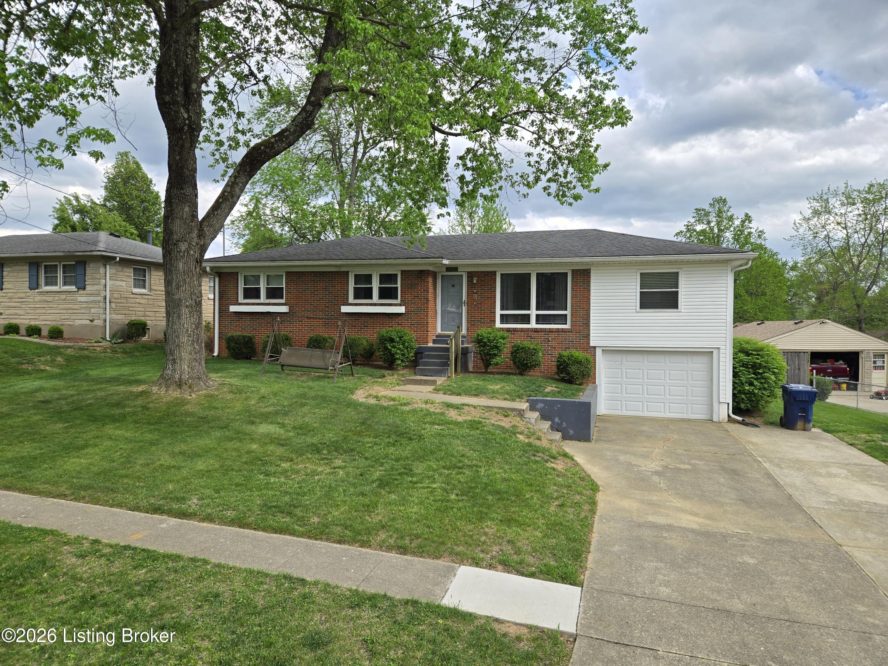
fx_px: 590
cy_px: 333
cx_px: 444
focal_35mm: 23
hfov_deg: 73.9
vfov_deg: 58.9
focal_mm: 5.4
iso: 25
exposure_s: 1/701
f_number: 1.8
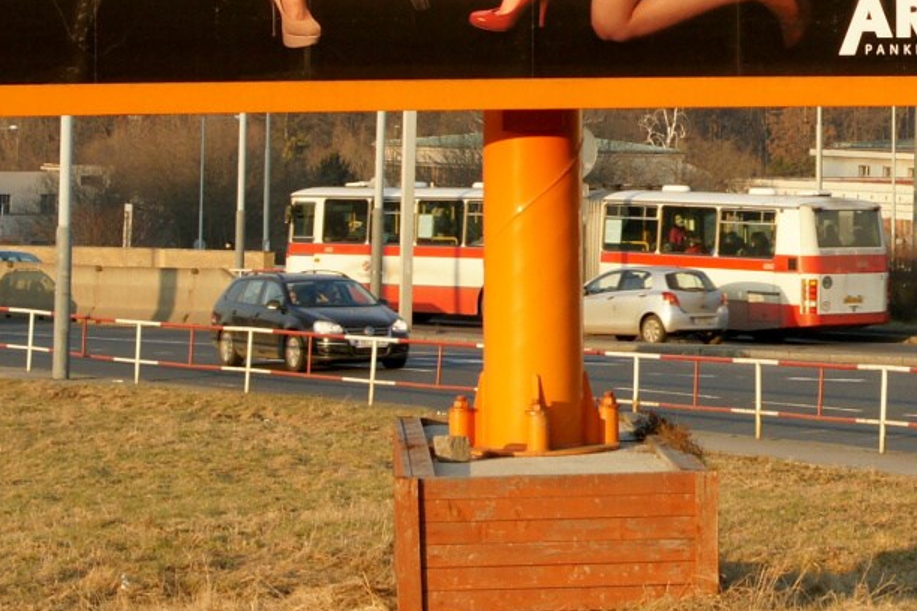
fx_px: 3934
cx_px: 950
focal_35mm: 154
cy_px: -64
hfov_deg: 13.1
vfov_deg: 8.8
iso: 200
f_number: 6.3
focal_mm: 35
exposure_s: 1/200
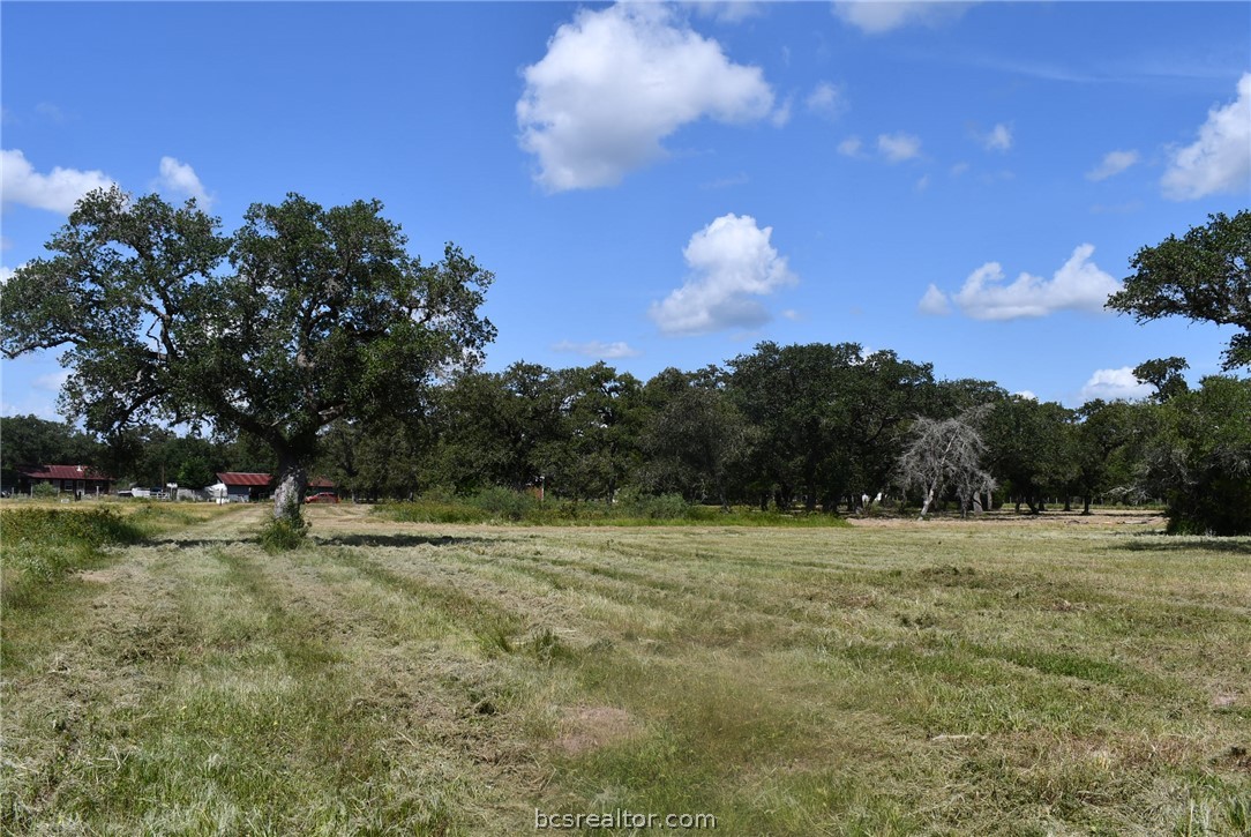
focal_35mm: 36
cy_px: 418
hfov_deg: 53.1
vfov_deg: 36.9
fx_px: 1252
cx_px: 626
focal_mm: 18
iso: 100
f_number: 10
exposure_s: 1/400
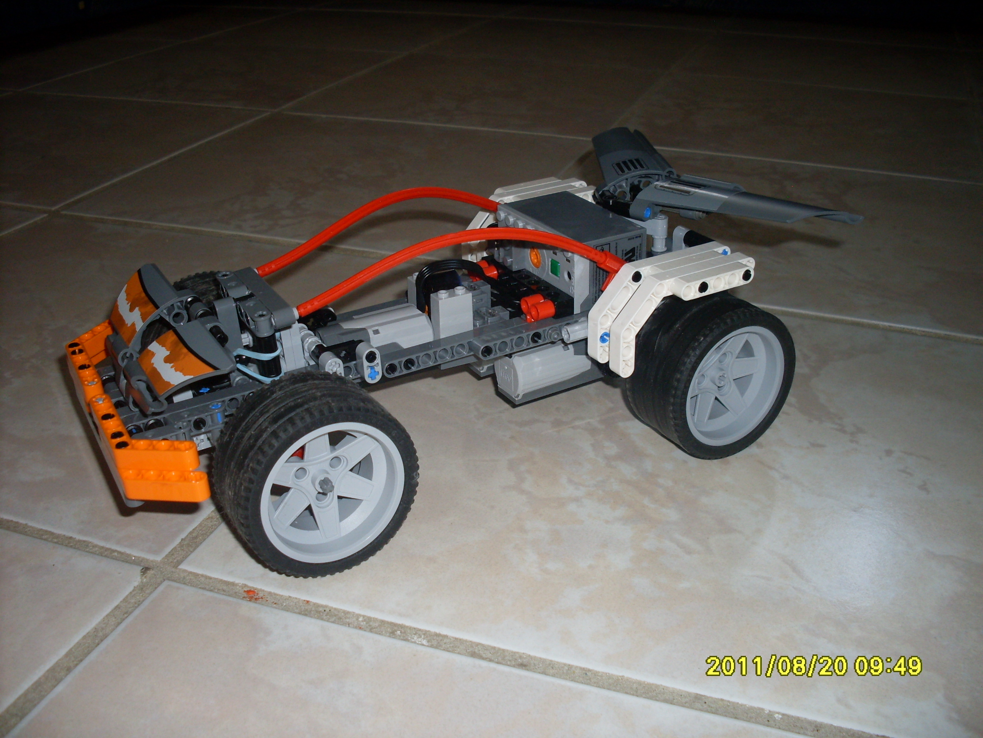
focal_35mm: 38
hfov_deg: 49.0
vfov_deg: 37.7
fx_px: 1079
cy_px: 369
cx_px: 492
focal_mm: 6.3
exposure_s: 1/45
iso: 100
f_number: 2.8
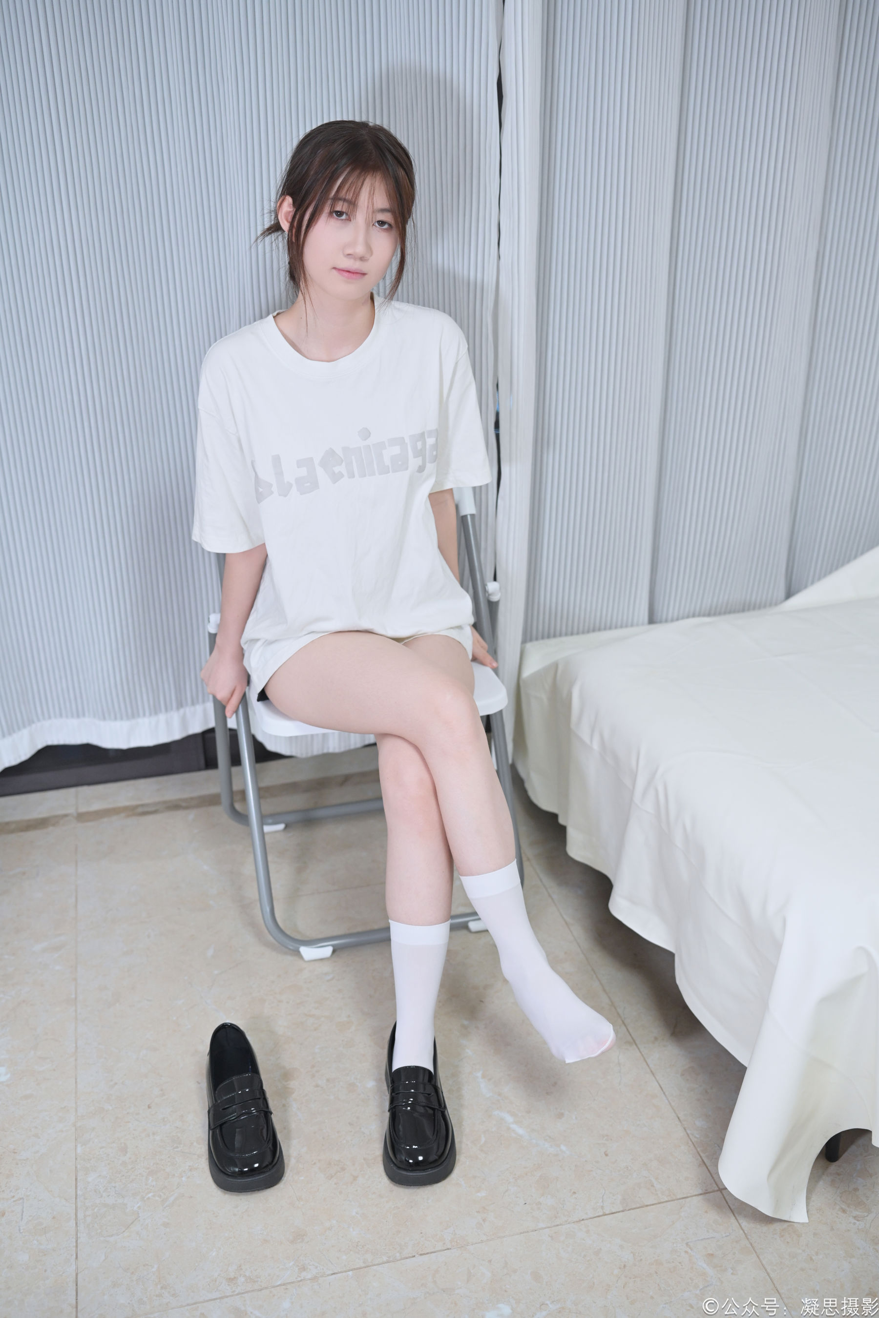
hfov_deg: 37.9
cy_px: 659
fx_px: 1282
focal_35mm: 35
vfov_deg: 54.4
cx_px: 440
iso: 1600
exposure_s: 1/100
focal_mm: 35
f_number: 2.8
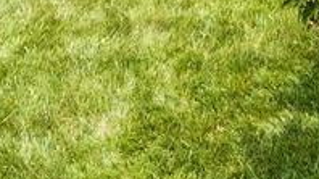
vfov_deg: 5.3
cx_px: 720
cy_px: -632
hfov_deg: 10.1
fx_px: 1606
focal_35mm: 190
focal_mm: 12.29
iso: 100
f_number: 4
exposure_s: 1/120
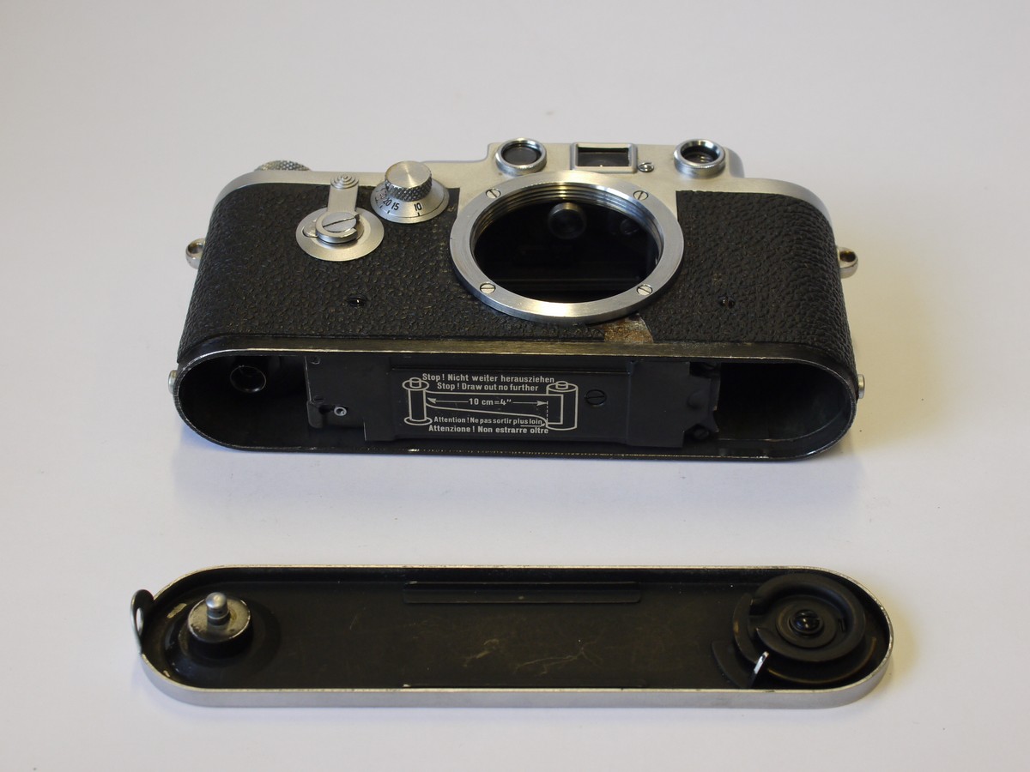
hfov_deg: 32.2
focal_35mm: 60
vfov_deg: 24.4
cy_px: 386
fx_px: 1785
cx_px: 515
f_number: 8
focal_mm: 30
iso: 400
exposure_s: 1/40
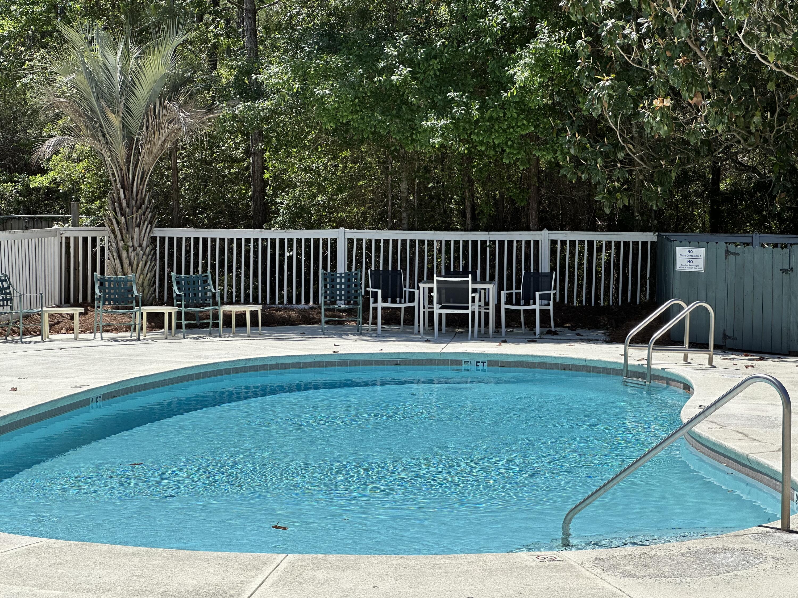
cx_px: 399
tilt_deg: -3.1
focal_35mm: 77
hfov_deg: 25.3
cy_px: 299
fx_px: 1775
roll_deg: -0.6
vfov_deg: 19.1
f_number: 2.8
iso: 32
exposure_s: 1/968
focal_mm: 9
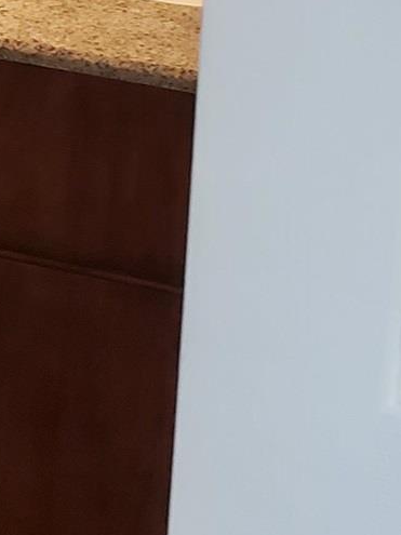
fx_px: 1870
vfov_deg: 15.6
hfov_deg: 11.7
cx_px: -224
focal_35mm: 121
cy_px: -141
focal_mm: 4.3
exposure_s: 1/60
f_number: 2.4
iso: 200
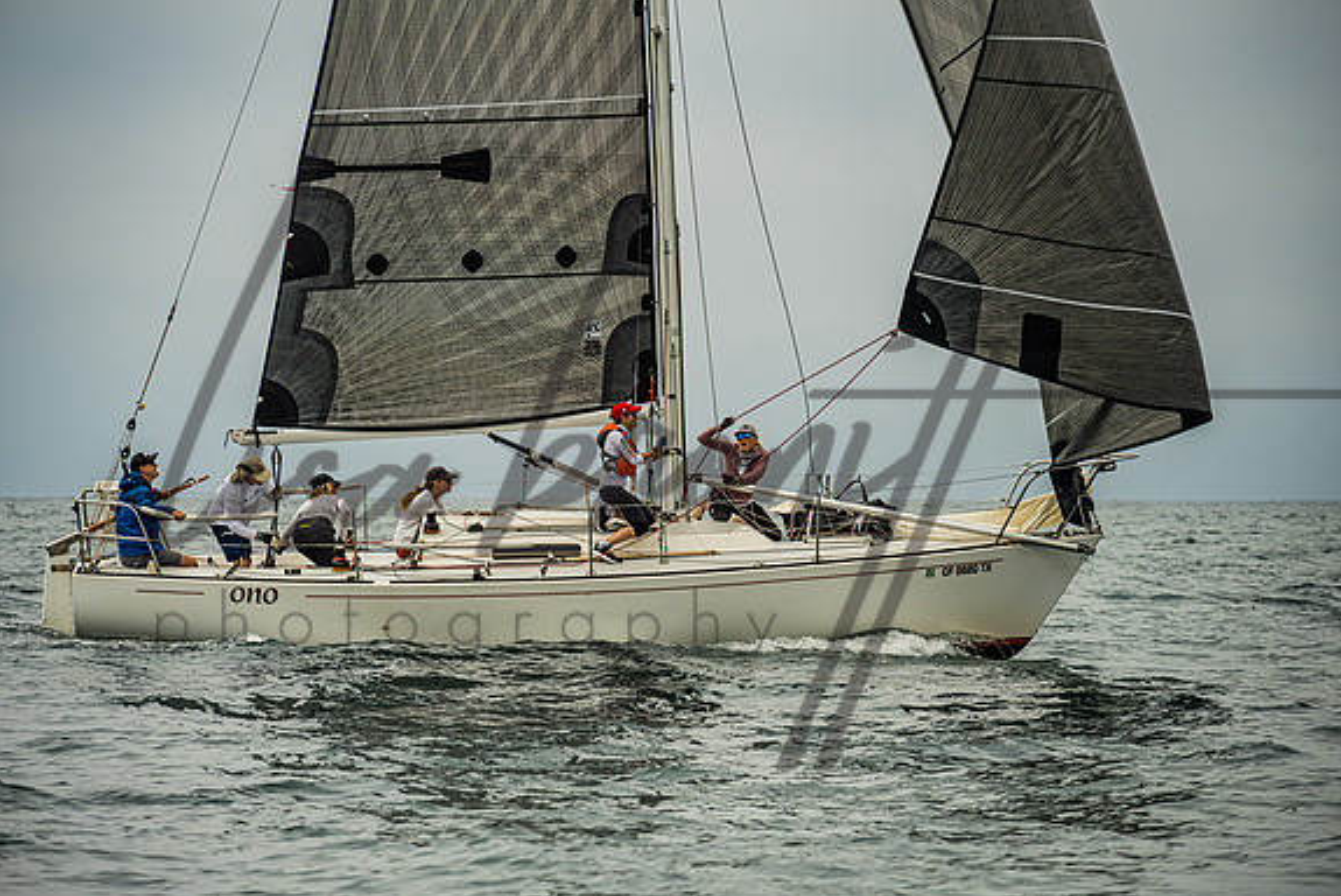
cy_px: 449
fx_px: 7714
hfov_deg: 9.9
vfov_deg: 6.6
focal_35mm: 207
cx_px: 674
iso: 400
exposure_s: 1/1600
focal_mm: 200
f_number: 6.3
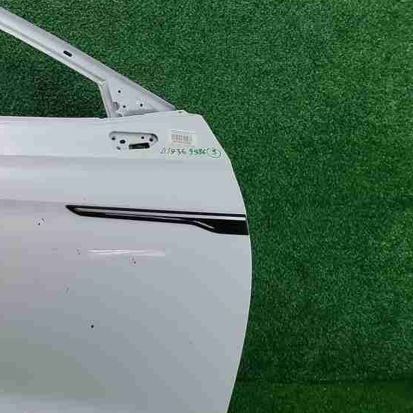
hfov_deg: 25.8
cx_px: -74
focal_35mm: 60
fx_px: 810
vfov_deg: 28.6
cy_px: 204
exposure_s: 1/100
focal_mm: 5.4
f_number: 1.8
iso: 81
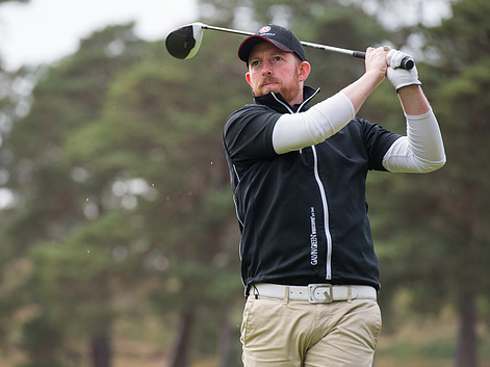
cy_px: 186
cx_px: 195
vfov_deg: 6.3
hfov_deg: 8.4
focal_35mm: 237
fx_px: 3354
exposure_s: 1/1250
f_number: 4
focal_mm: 200
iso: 1000
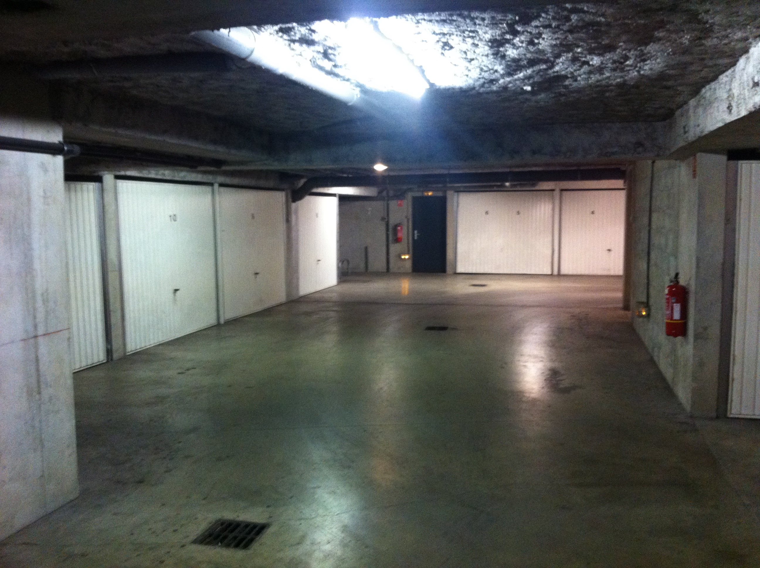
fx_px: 767
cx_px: 380
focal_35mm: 35
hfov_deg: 52.7
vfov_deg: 40.6
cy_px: 284
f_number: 2.8
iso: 400
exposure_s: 1/15
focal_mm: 3.85
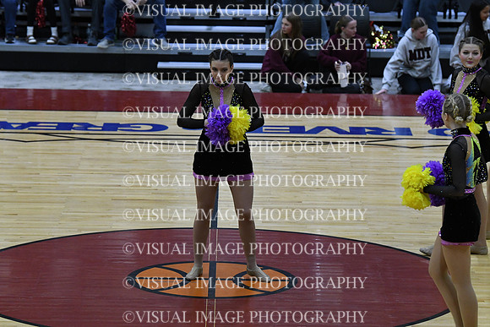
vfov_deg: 7.6
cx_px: 245
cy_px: 164
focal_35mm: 180
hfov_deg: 11.4
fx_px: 2450
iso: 4000
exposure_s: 1/500
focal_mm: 120
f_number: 4
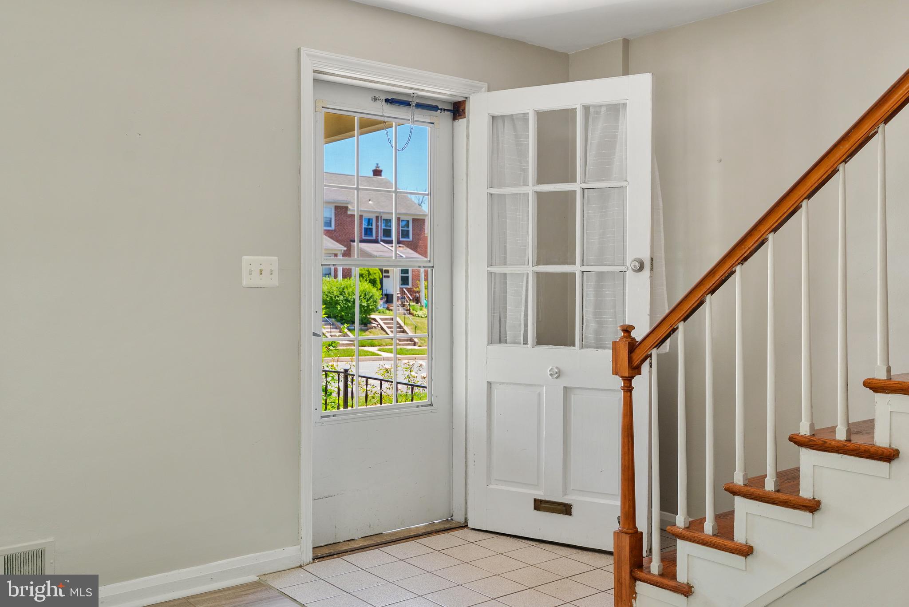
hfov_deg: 54.4
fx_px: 884
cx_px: 454
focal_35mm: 35
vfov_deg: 37.9
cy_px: 304
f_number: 6.3
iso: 320
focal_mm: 35
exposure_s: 1/13
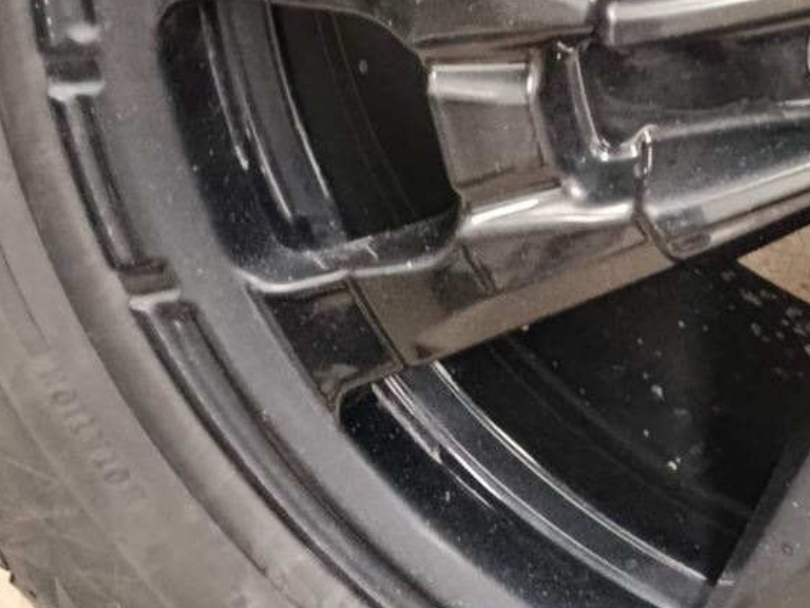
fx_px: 2036
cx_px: 1114
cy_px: -42
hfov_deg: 20.2
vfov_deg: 16.5
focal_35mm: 87
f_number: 1.7
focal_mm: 5.24
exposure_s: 1/20
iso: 4915
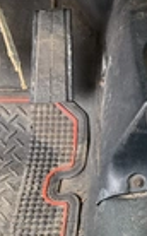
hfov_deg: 13.0
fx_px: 572
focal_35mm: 89
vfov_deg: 23.3
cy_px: 144
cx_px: 282
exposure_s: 1/66
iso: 64
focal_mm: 3
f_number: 1.8
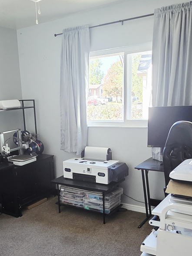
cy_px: 172
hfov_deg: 41.4
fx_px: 252
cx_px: 69
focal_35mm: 34
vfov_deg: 52.9
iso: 160
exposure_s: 1/60
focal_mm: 2.2
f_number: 2.2
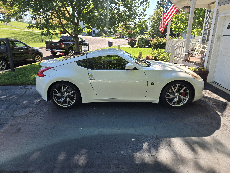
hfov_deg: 73.9
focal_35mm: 23
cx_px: 115
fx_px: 153
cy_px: 86
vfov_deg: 58.9
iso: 80
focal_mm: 5.4
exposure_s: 1/1325
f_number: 1.8
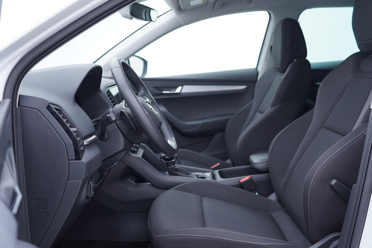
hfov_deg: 53.1
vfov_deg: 36.9
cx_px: 186
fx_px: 372
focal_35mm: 36
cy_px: 124
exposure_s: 1/40
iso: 160
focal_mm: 24
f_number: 2.8
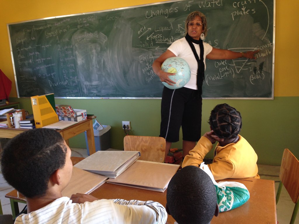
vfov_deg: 42.9
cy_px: 112
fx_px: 285
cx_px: 150
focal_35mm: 33
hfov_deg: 55.4
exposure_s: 1/20
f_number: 2.4
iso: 64
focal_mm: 4.12
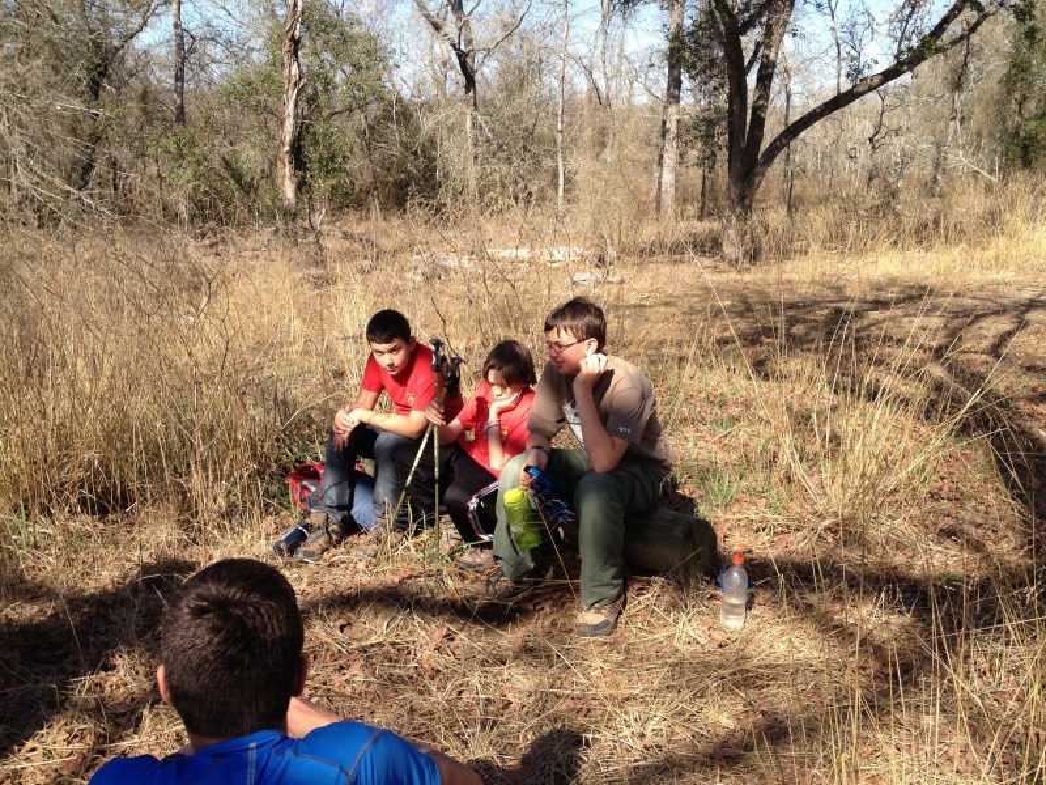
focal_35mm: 35
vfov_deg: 40.7
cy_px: 392
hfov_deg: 52.6
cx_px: 523
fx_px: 1058
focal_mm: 4.28
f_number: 2.4
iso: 50
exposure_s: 1/836
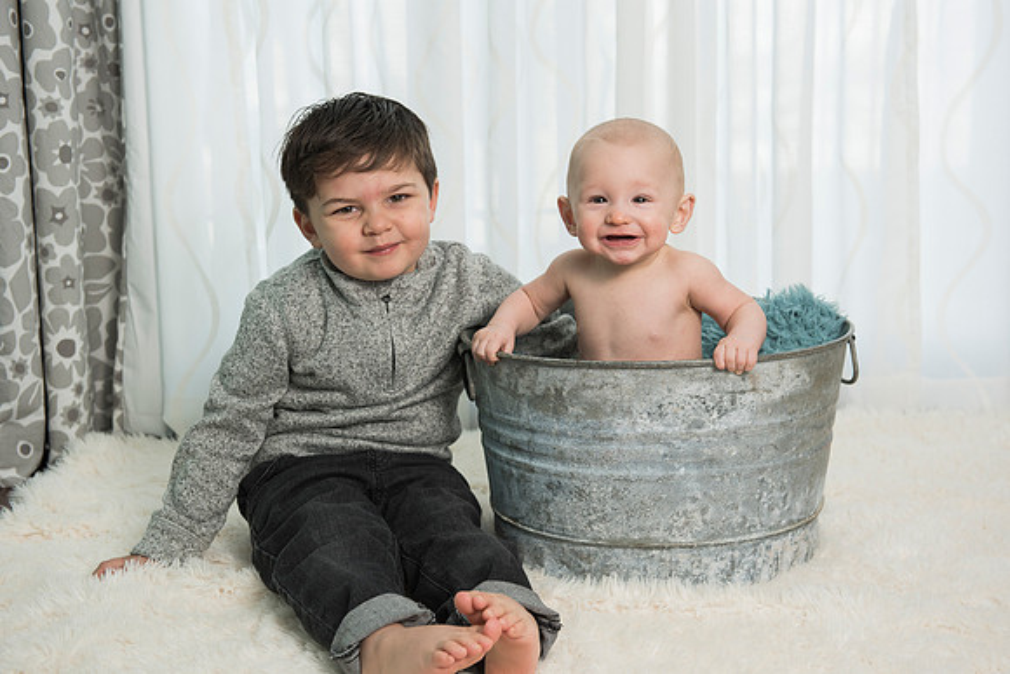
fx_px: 1513
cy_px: 325
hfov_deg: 36.9
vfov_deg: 25.1
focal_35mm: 54
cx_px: 524
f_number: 4
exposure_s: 1/160
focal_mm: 52
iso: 320
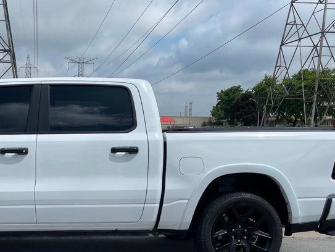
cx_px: 59
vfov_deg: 29.5
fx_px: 475
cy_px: 168
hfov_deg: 37.3
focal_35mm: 49
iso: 32
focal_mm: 4.2
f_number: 1.6
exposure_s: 1/6897
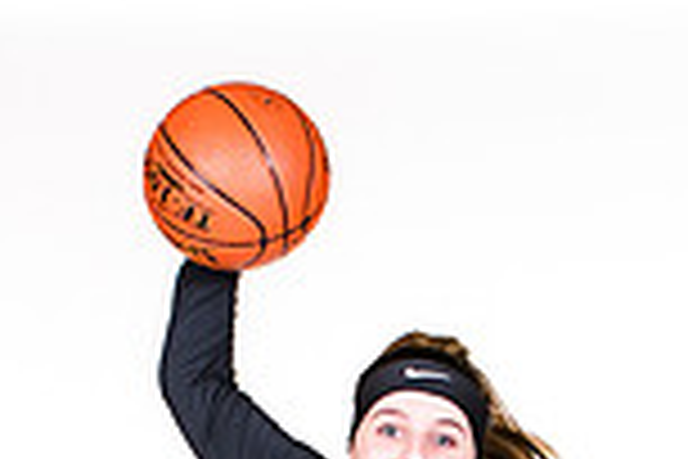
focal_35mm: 309
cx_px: 405
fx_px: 5905
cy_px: 976
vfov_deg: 4.4
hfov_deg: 6.7
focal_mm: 70
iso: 200
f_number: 6.3
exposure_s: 1/160
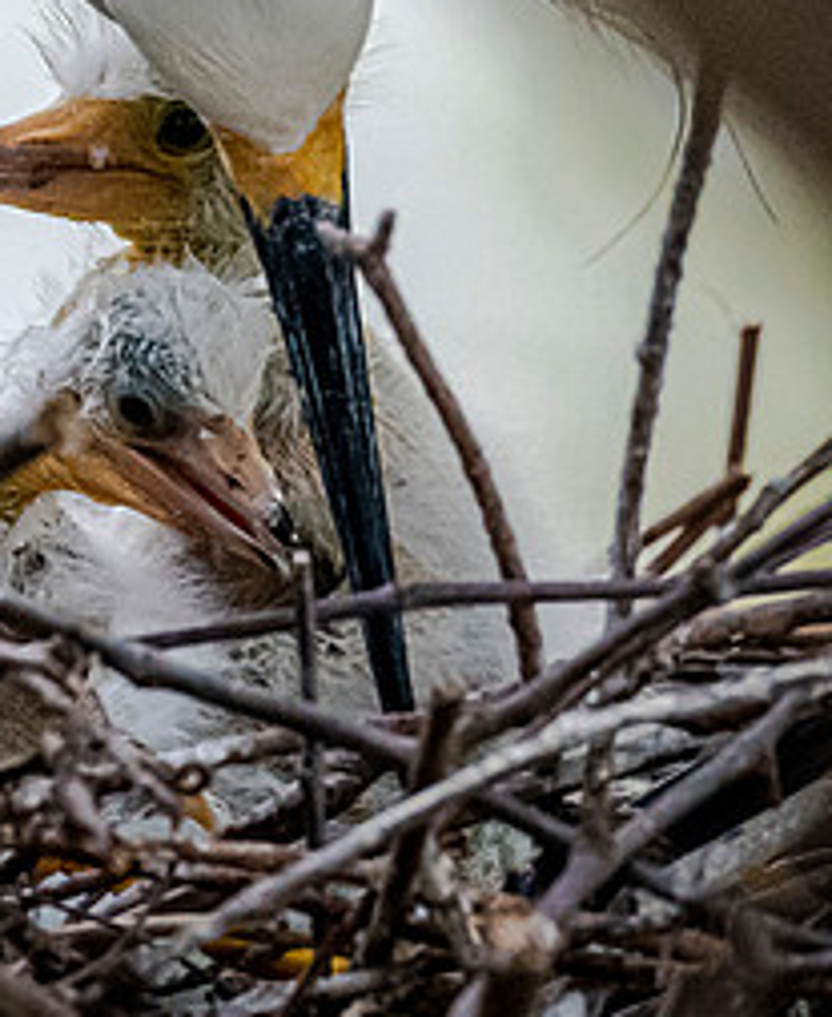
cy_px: 304
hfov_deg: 1.0
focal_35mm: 1633
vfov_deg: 1.2
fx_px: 49586
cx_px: 48
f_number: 9
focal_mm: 390
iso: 4500
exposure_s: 1/2500
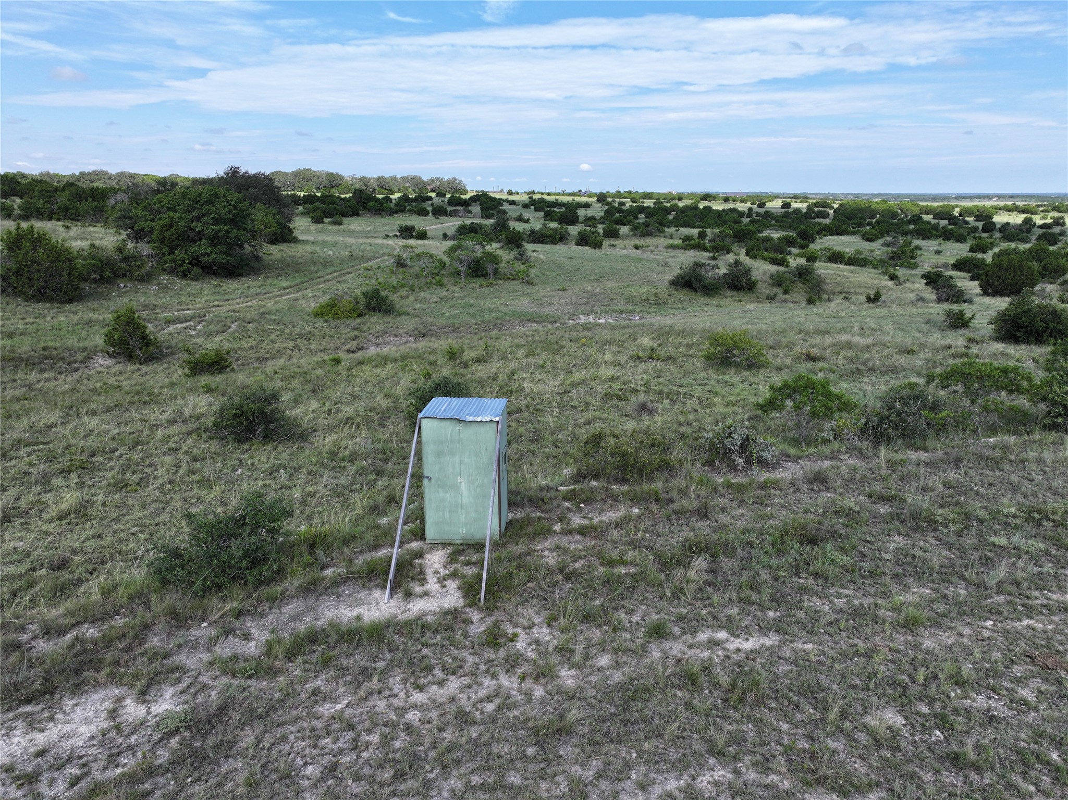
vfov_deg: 56.8
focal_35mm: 24
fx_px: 740
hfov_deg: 71.6
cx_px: 534
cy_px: 400
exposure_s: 1/2000
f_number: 2.8
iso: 190
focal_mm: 12.29
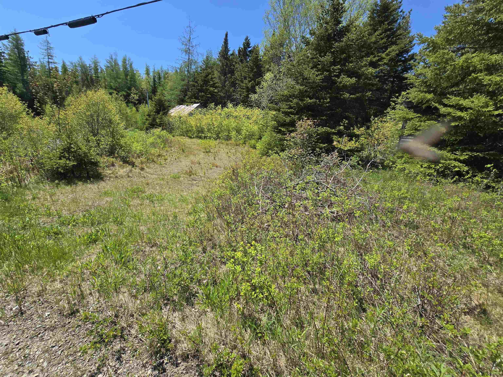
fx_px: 189
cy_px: 188
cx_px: 252
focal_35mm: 13
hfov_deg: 106.2
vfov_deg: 89.9
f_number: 2.2
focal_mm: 2.2
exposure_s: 1/1623
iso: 50
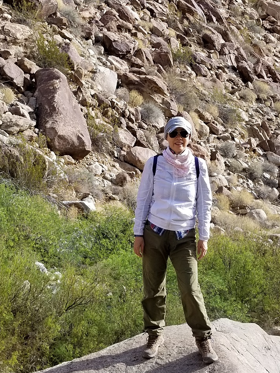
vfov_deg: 67.3
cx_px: 140
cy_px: 186
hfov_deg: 53.0
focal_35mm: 26
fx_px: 281
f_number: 1.7
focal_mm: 4.25
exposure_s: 1/1225
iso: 50
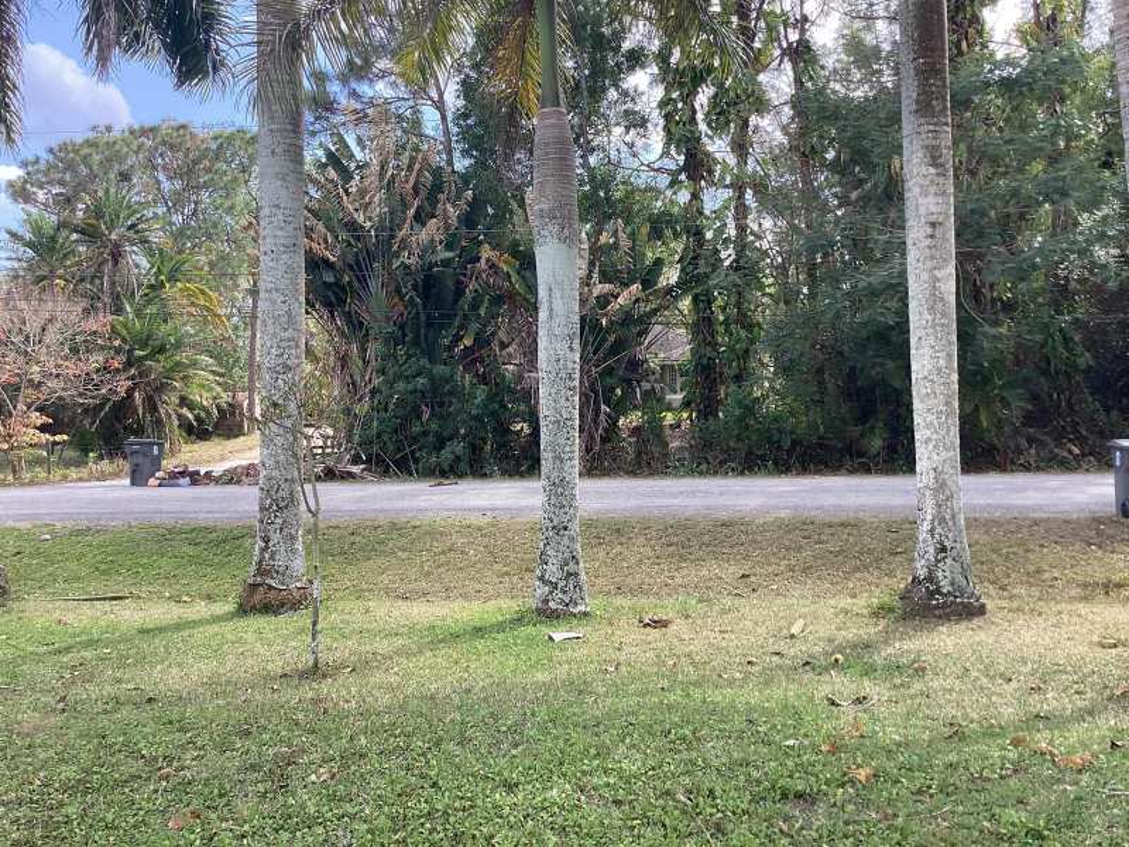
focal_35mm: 31
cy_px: 424
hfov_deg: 58.4
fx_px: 1011
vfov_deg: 45.4
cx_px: 564
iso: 25
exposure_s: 1/166
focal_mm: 3.3
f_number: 2.4
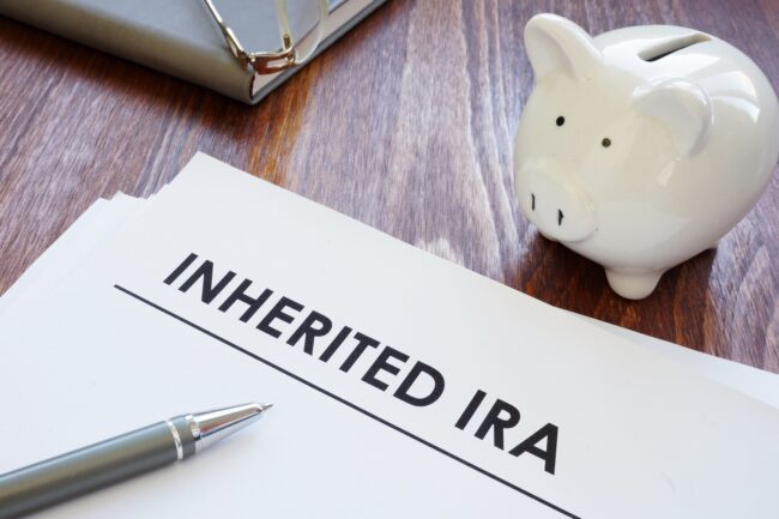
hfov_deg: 43.6
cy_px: 260
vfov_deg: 29.8
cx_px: 390
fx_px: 973
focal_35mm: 45
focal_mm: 30
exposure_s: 1/2.5
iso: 200
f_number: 20
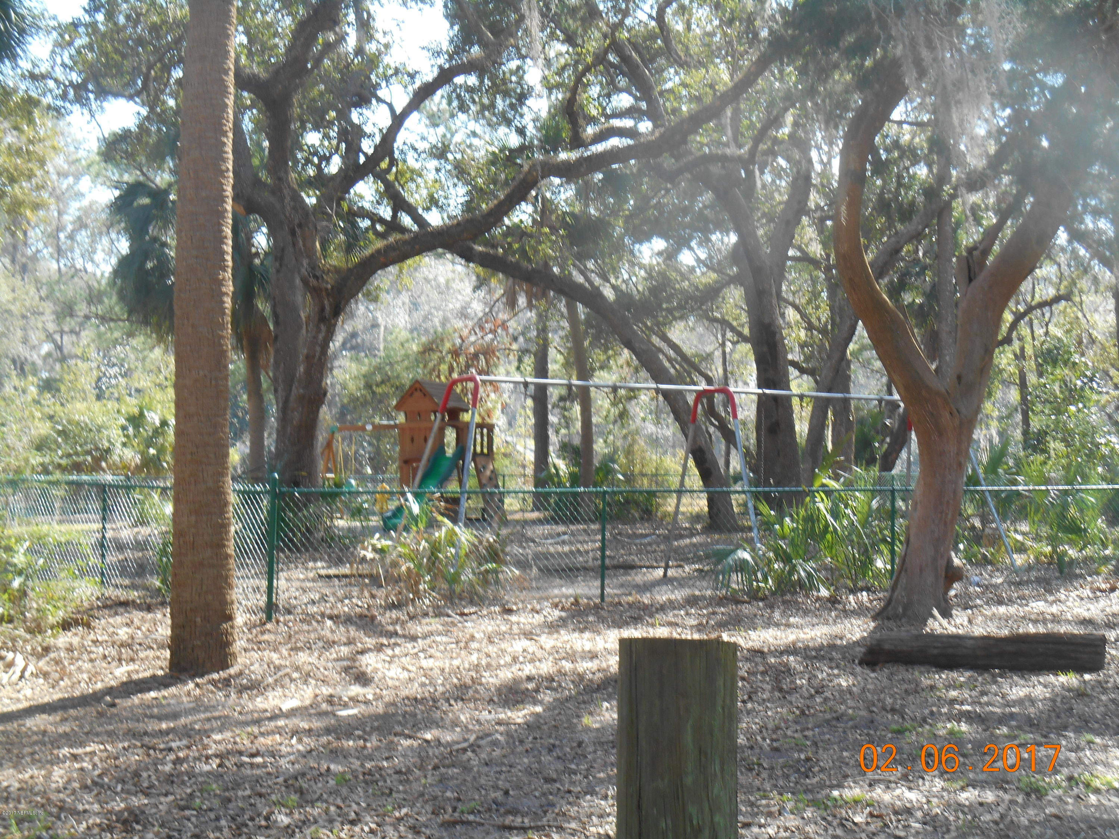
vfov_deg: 27.5
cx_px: 560
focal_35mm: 53
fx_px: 1713
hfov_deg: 36.2
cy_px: 420
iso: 80
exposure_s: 1/60
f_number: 4.2
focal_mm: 9.5
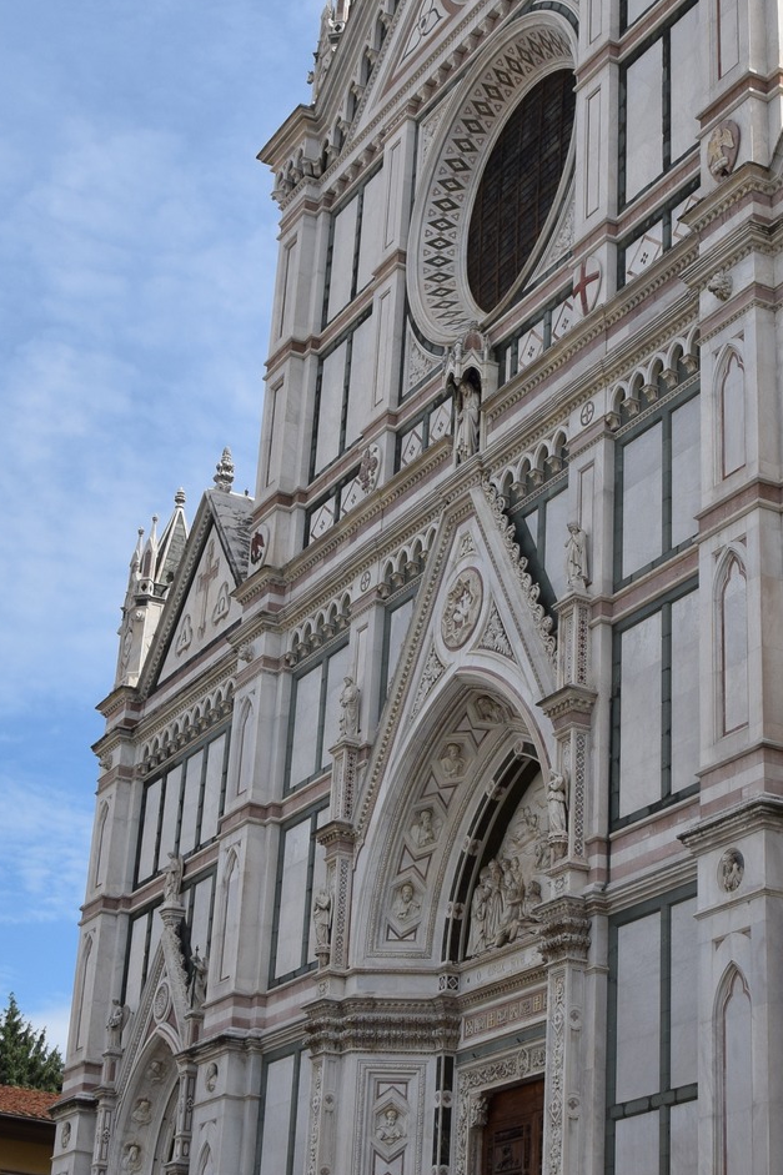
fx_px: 2023
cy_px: 492
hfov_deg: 21.8
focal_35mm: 62
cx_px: 543
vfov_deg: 32.3
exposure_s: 1/400
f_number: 10
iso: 200
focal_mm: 18
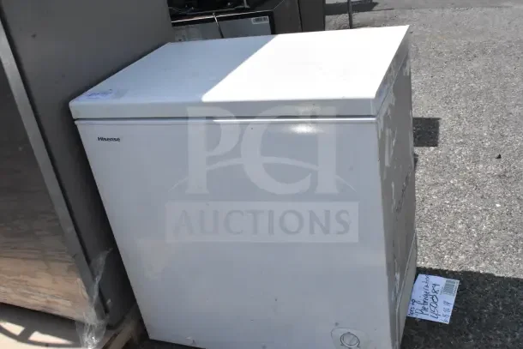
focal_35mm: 38
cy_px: 174
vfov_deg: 35.5
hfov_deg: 51.3
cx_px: 262
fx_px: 545
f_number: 25
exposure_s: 1/3200
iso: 6400
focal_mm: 25
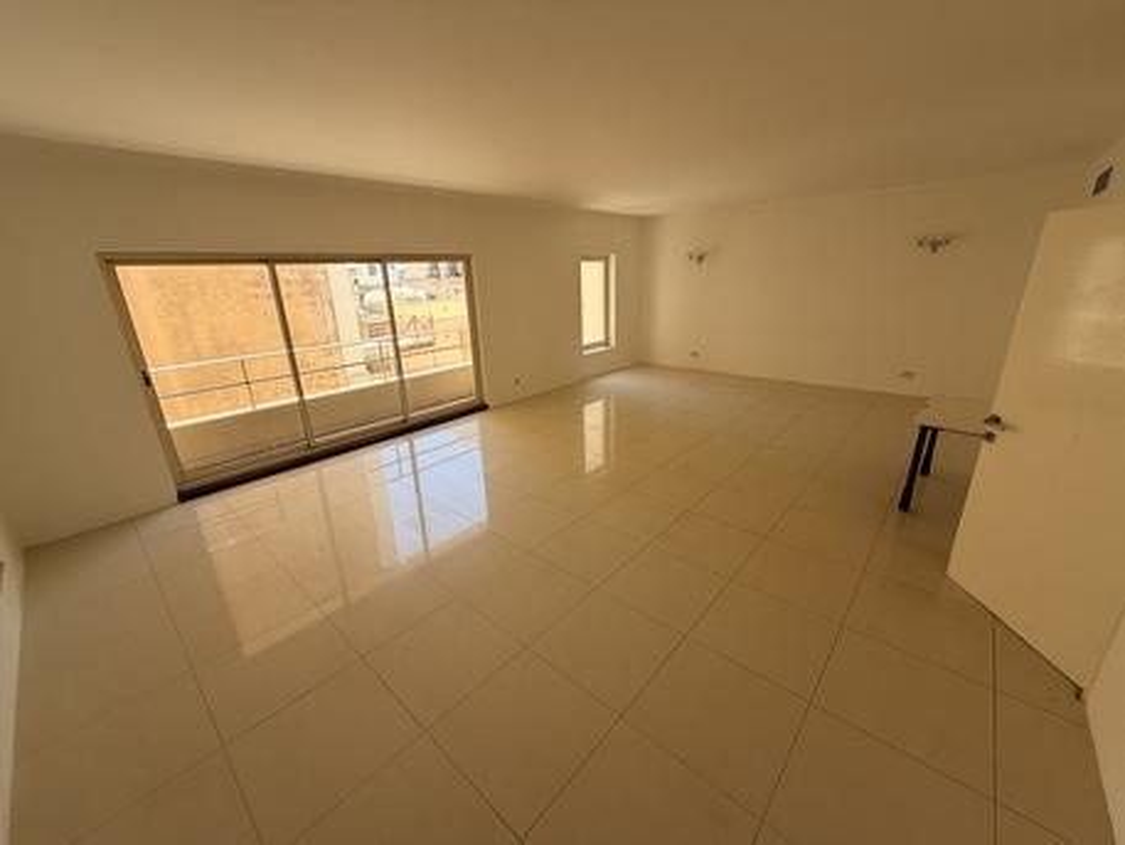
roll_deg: +2.0
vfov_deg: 85.7
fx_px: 455
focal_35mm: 14
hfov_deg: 102.0
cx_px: 562
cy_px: 422
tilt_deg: -17.6
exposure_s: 1/121
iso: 64
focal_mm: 2.22
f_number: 2.2
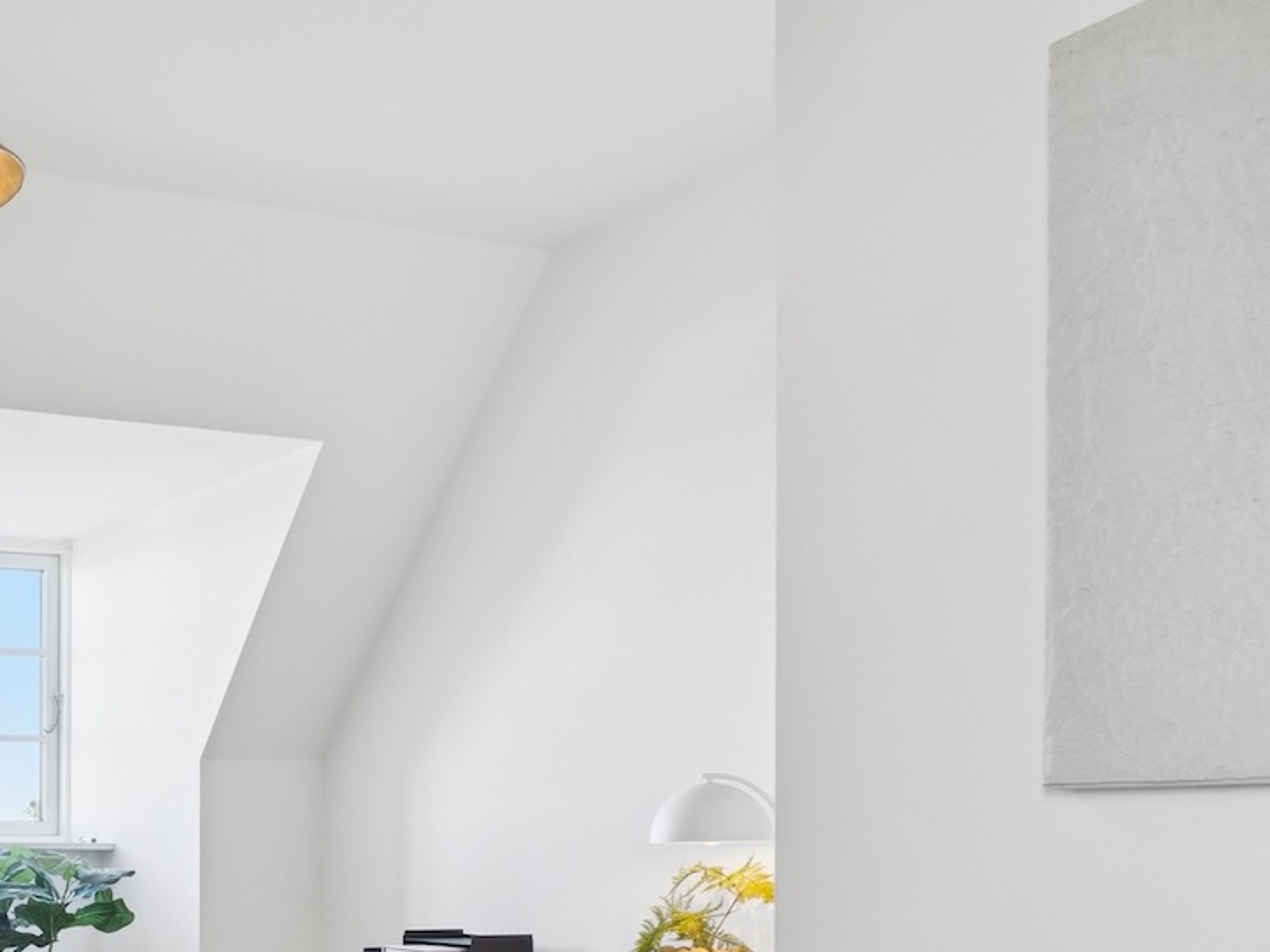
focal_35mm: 45
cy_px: 938
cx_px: -175
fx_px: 1643
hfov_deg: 35.2
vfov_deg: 30.2
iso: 200
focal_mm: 12.5
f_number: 8
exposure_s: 1/6
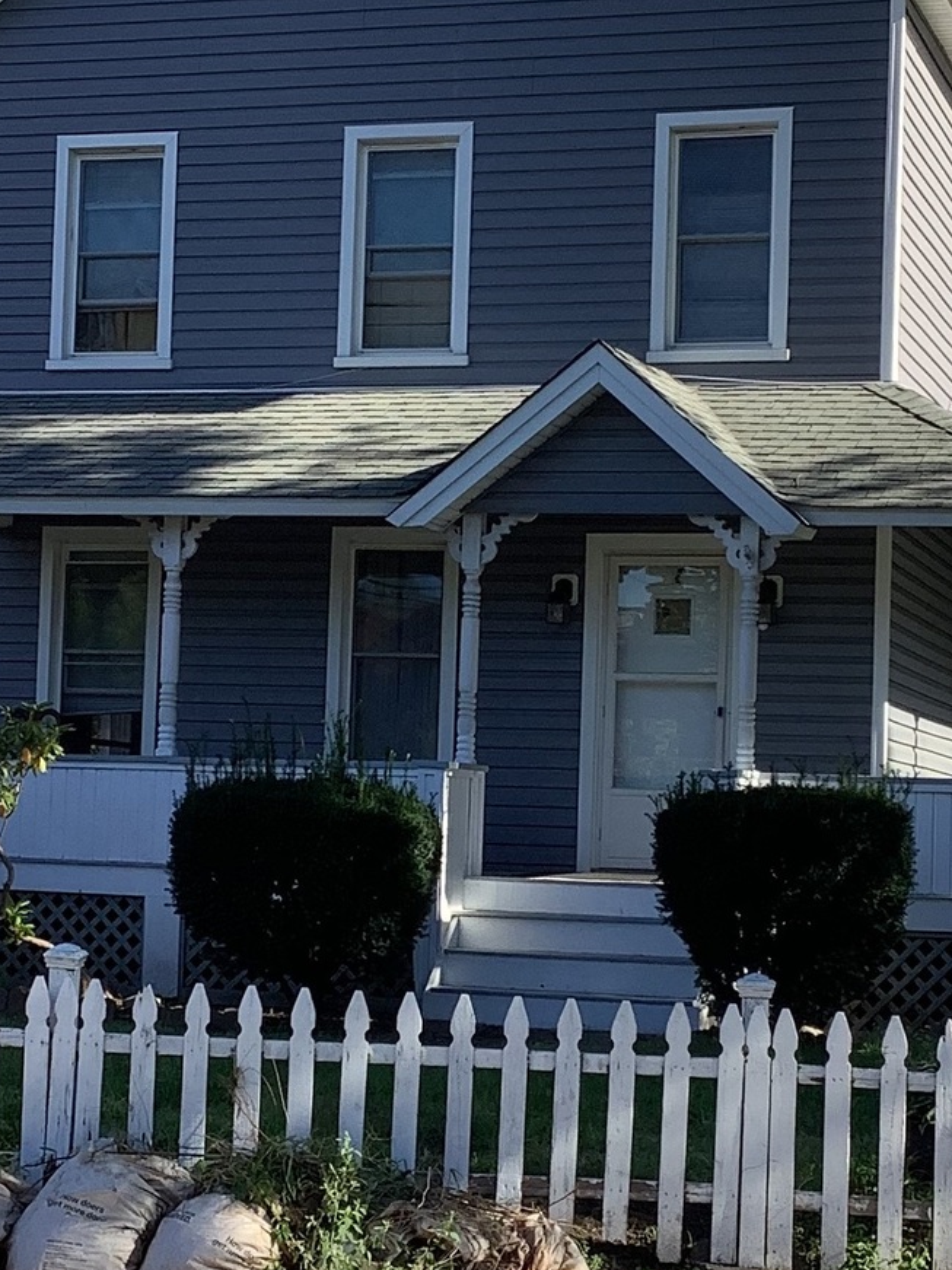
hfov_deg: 18.0
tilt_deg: +2.6
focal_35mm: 82
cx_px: 456
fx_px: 3008
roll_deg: -1.8
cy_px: 685
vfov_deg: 23.8
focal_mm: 3.3
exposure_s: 1/471
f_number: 2.4
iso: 25
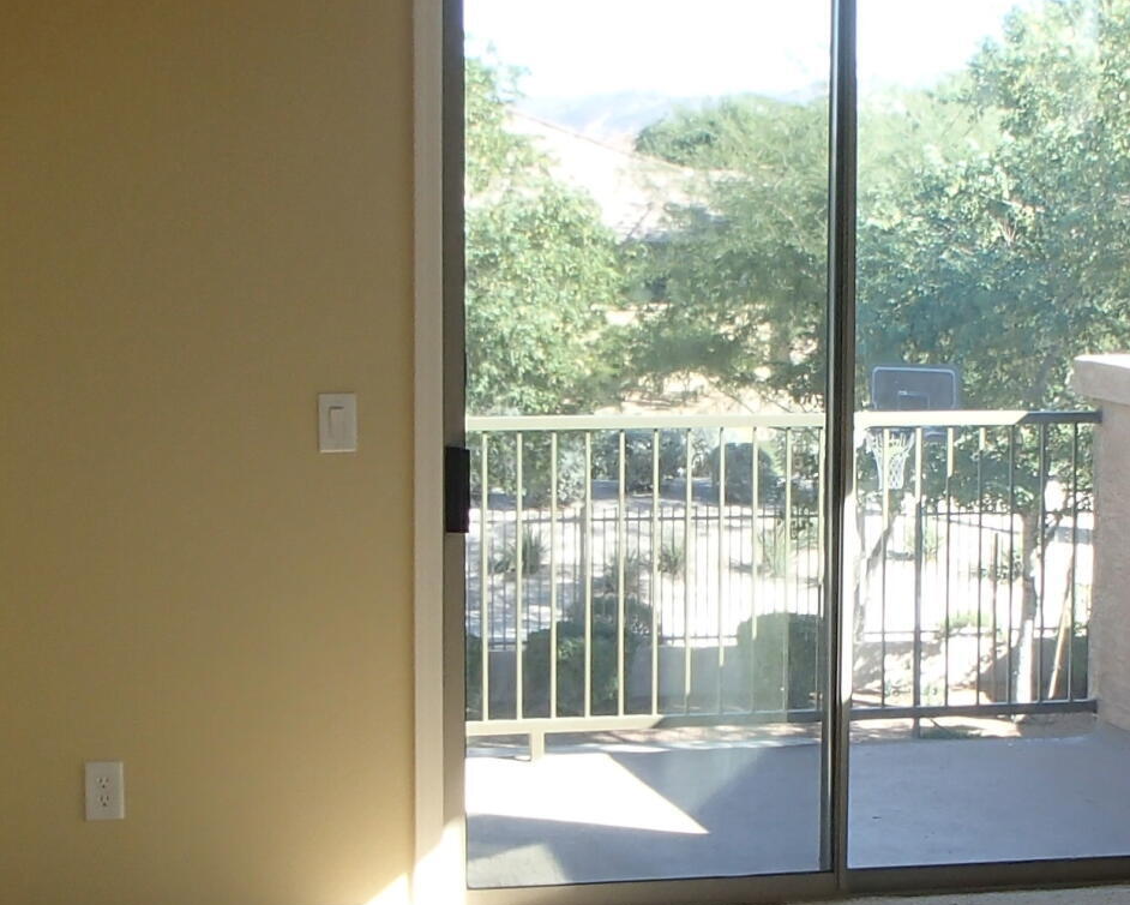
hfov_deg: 21.9
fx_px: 2910
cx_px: 781
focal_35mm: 87
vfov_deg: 17.7
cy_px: 514
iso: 100
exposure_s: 1/60
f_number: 3.9
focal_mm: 5
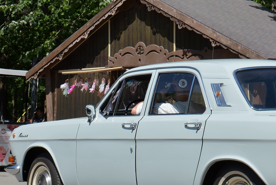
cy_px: 67
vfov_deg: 13.4
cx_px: 245
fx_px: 783
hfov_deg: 19.6
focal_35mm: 102
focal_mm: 32
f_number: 8
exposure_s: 1/250
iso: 100
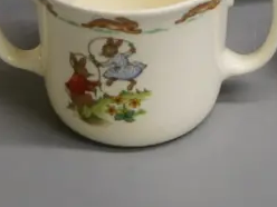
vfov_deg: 8.7
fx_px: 1320
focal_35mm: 165
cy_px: -124
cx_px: 190
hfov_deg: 12.0
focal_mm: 20
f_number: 4.1
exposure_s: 1/250
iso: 1600
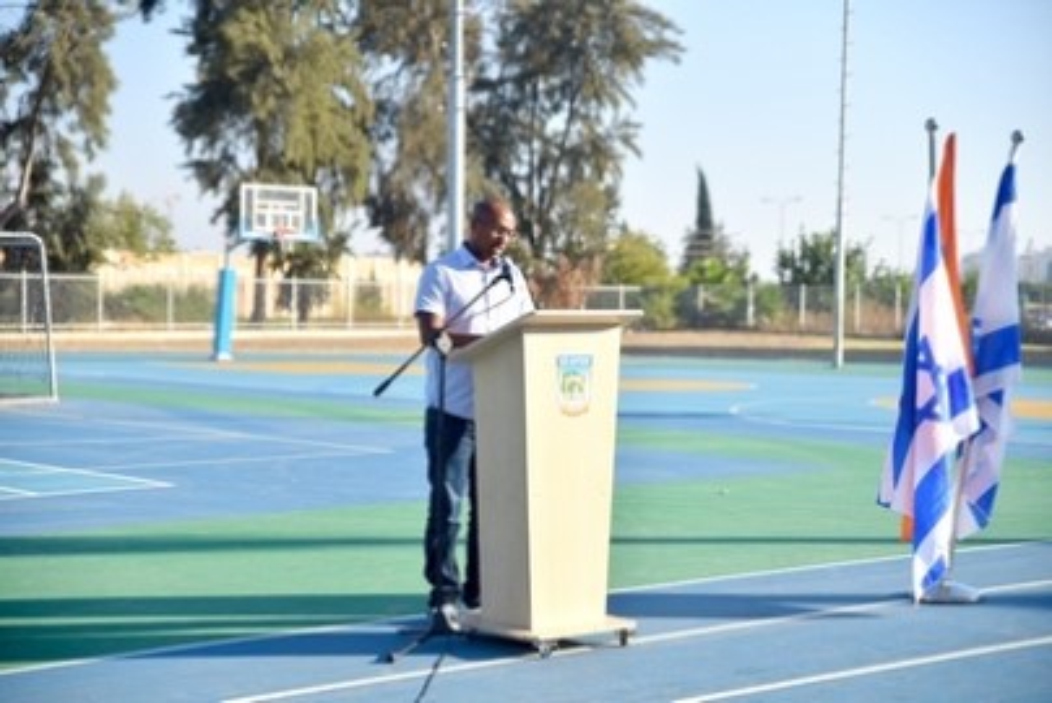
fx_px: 2047
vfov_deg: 19.5
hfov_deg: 28.8
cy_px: 352
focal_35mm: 70
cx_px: 526
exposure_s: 1/1000
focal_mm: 70
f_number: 2.8
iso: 100
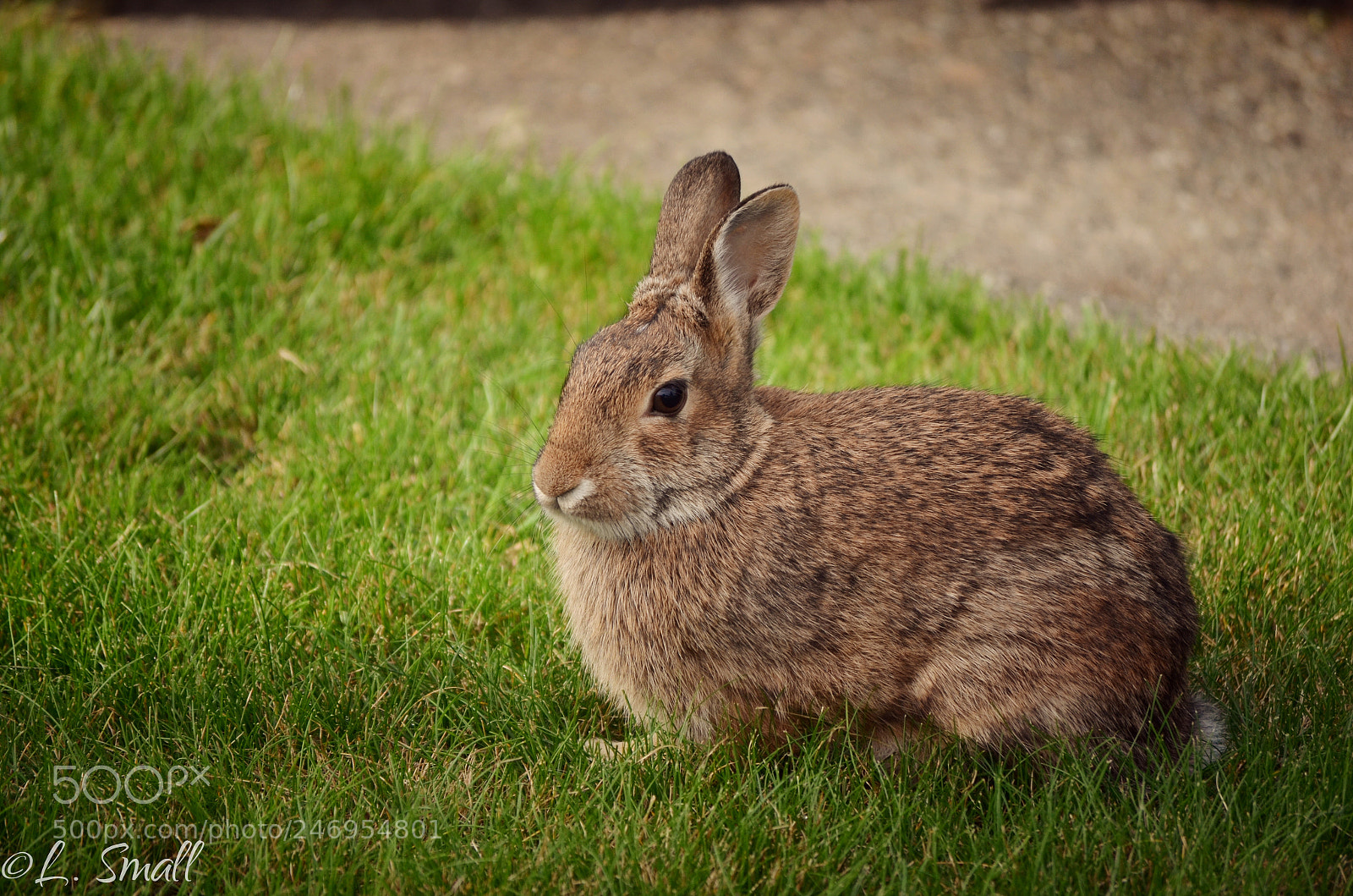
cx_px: 676
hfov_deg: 6.9
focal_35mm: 300
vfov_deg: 4.6
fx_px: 11249
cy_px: 448
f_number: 5.6
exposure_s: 1/1000
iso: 400
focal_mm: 200
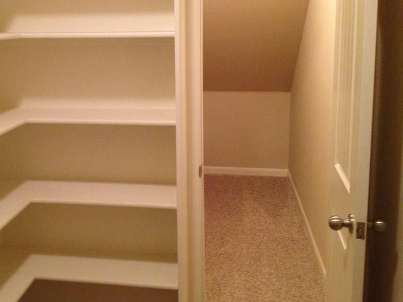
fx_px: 547
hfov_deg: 40.0
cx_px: 140
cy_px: 109
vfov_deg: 30.7
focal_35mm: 47
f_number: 2.4
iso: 320
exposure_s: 1/20
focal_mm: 4.28
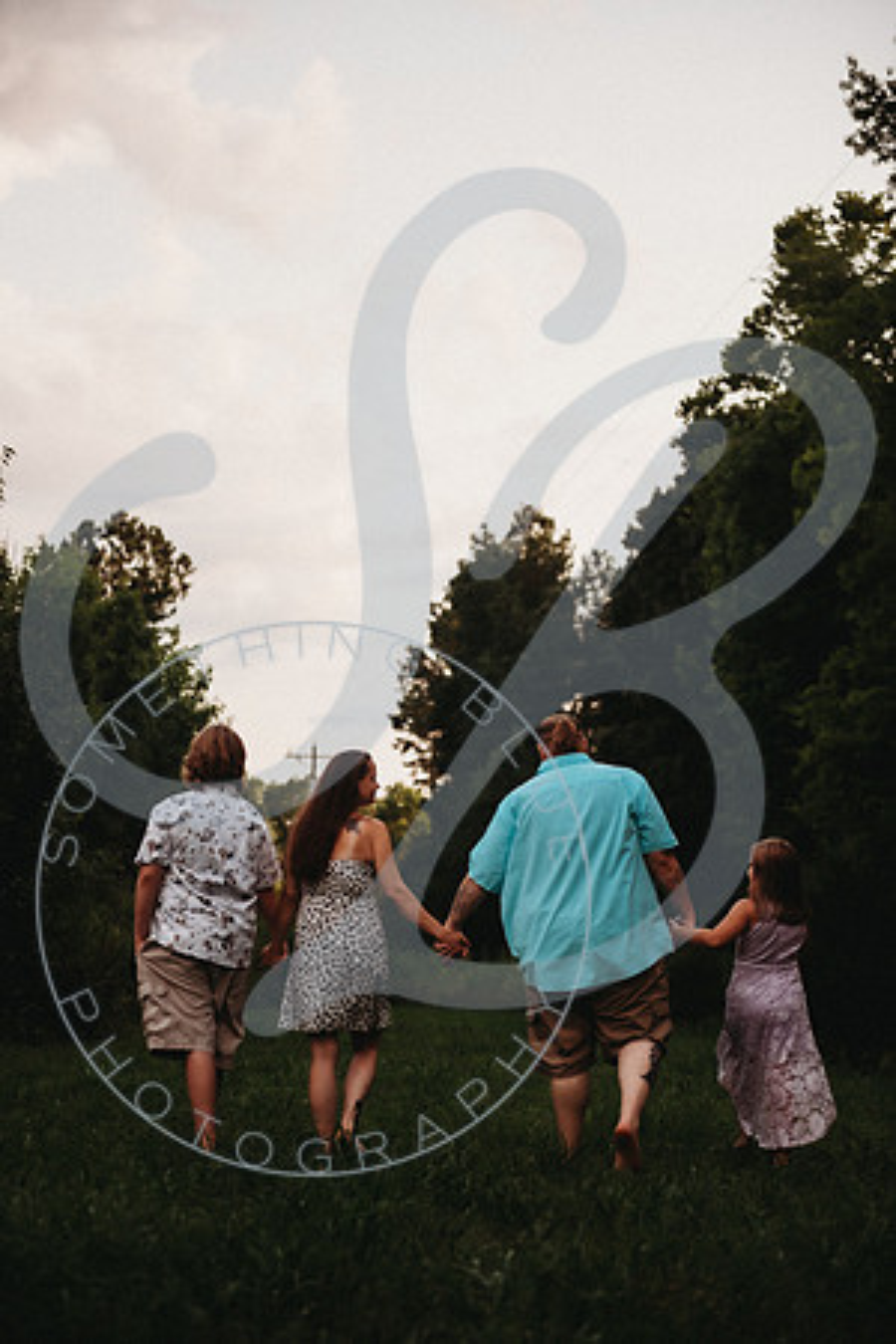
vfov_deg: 28.8
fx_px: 2613
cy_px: 672
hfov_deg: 19.5
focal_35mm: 70
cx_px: 448
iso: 100
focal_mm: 70
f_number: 2.8
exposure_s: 1/640
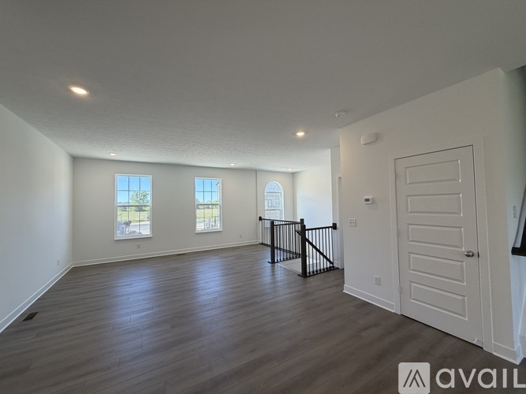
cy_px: 197
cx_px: 263
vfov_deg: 85.7
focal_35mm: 14
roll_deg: +1.6
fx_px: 213
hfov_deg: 102.1
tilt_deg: +2.5
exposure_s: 1/120
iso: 125
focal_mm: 2.22
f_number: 2.2
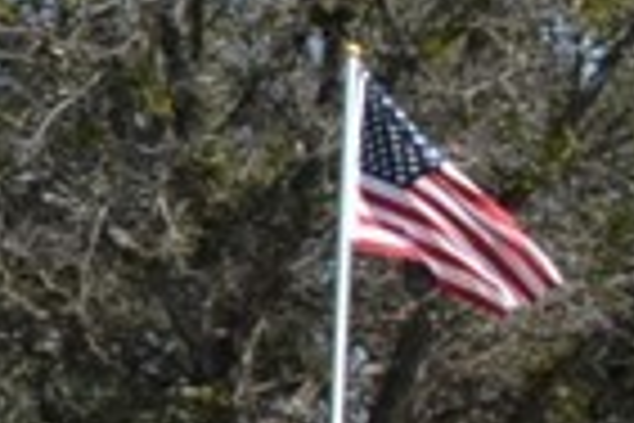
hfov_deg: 8.0
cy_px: 518
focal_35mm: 208
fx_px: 3663
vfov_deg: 6.6
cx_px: -1484
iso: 400
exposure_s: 1/200
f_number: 16
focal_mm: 18
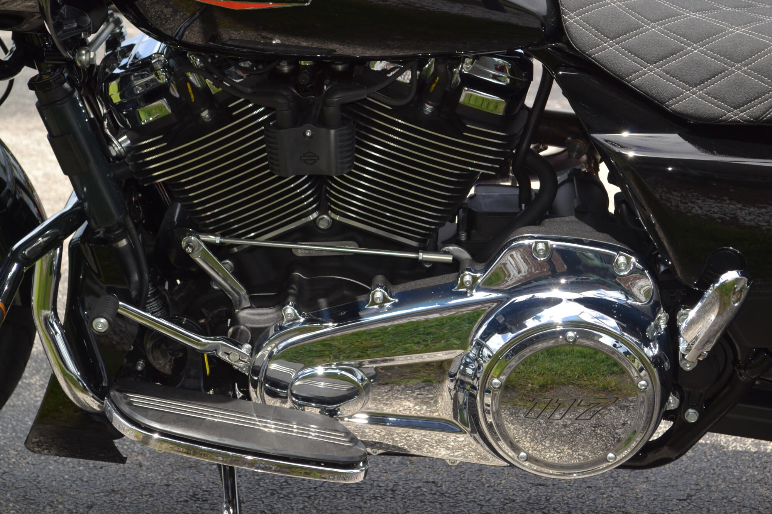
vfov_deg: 16.6
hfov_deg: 24.6
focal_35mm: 82
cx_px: 386
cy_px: 257
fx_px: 1769
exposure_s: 1/200
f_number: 8
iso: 100
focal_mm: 55
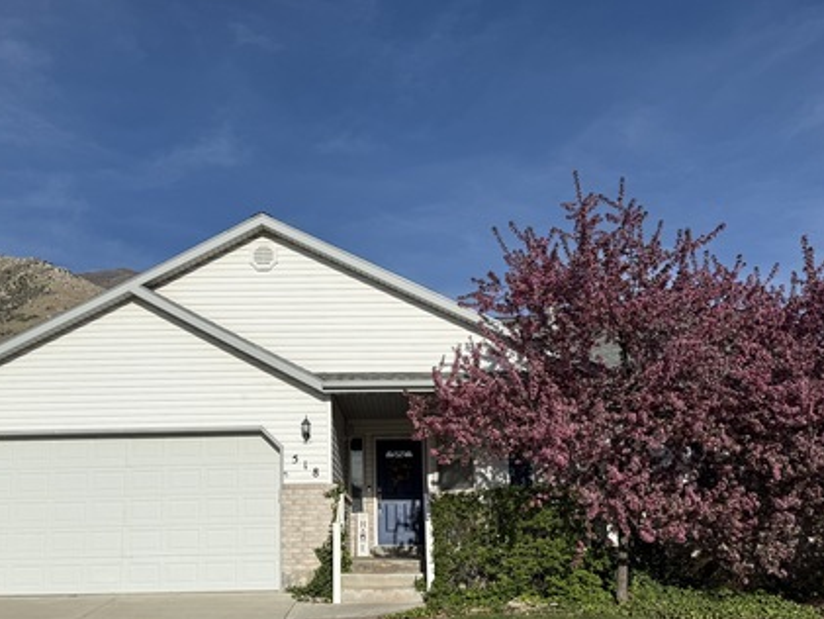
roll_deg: -0.1
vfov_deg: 37.6
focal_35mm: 38
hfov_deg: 48.8
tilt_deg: +11.0
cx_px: 347
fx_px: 905
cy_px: 374
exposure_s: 1/11905
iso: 80
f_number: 1.78
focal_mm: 6.76
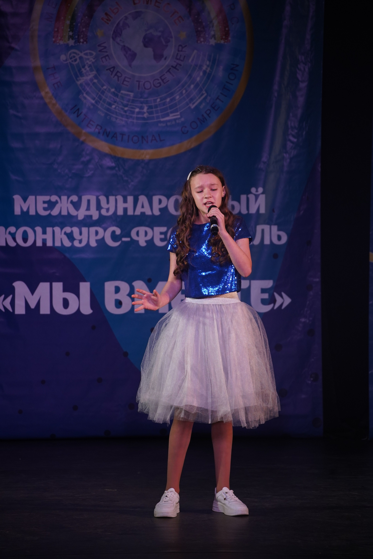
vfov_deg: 10.9
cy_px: 280
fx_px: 2937
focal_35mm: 189
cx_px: 186
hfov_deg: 7.3
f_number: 5.6
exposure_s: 1/250
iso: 1600
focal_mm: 189
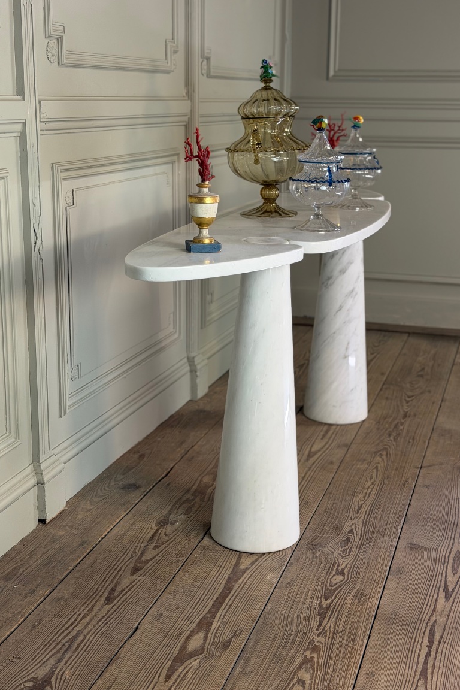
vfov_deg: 38.2
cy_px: 349
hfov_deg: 26.0
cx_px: 265
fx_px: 997
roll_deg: -0.8
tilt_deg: -14.7
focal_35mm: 52
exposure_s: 1/50
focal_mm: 6.76
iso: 64
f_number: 1.78
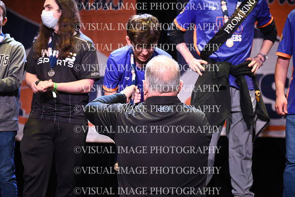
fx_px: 508
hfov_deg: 32.4
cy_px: 98
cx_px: 148
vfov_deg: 21.9
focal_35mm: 62
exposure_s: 1/125
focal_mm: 62
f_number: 2.8
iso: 560
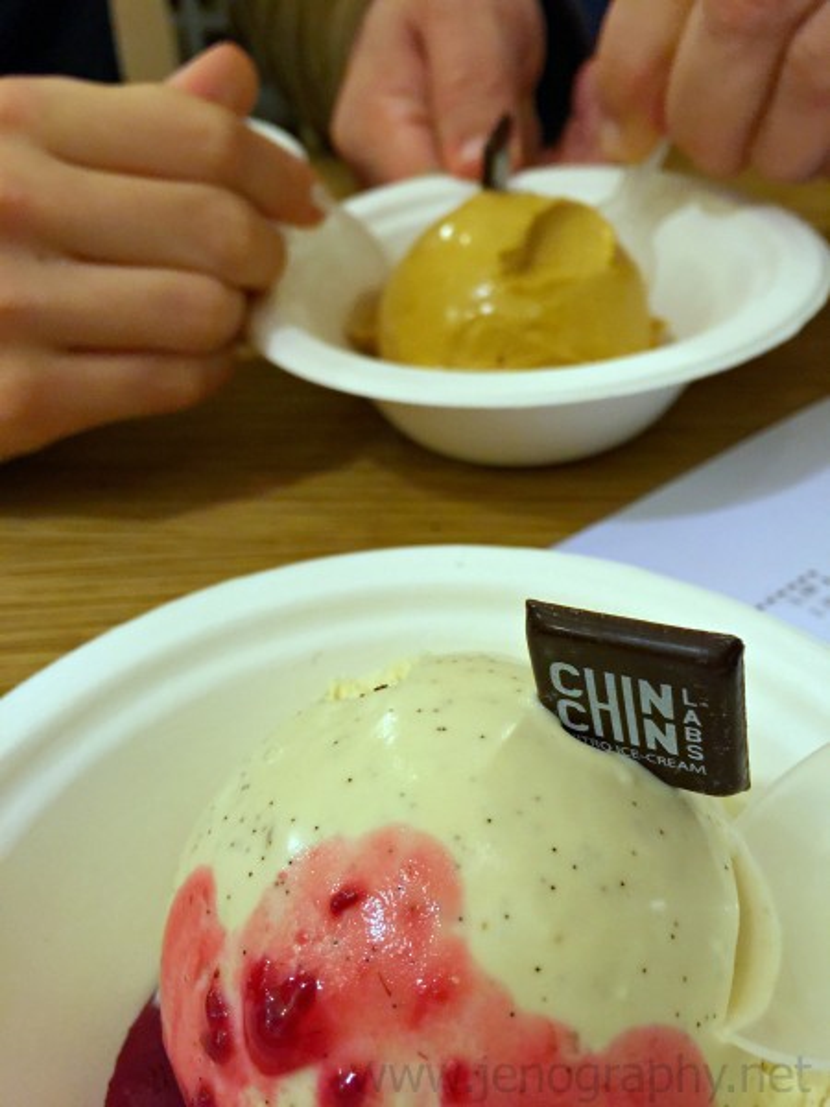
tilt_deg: -36.1
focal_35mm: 29
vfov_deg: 61.7
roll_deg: +2.7
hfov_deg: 48.2
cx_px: 415
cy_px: 554
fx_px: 927
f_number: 2.2
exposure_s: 1/17
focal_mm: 4.15
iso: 80
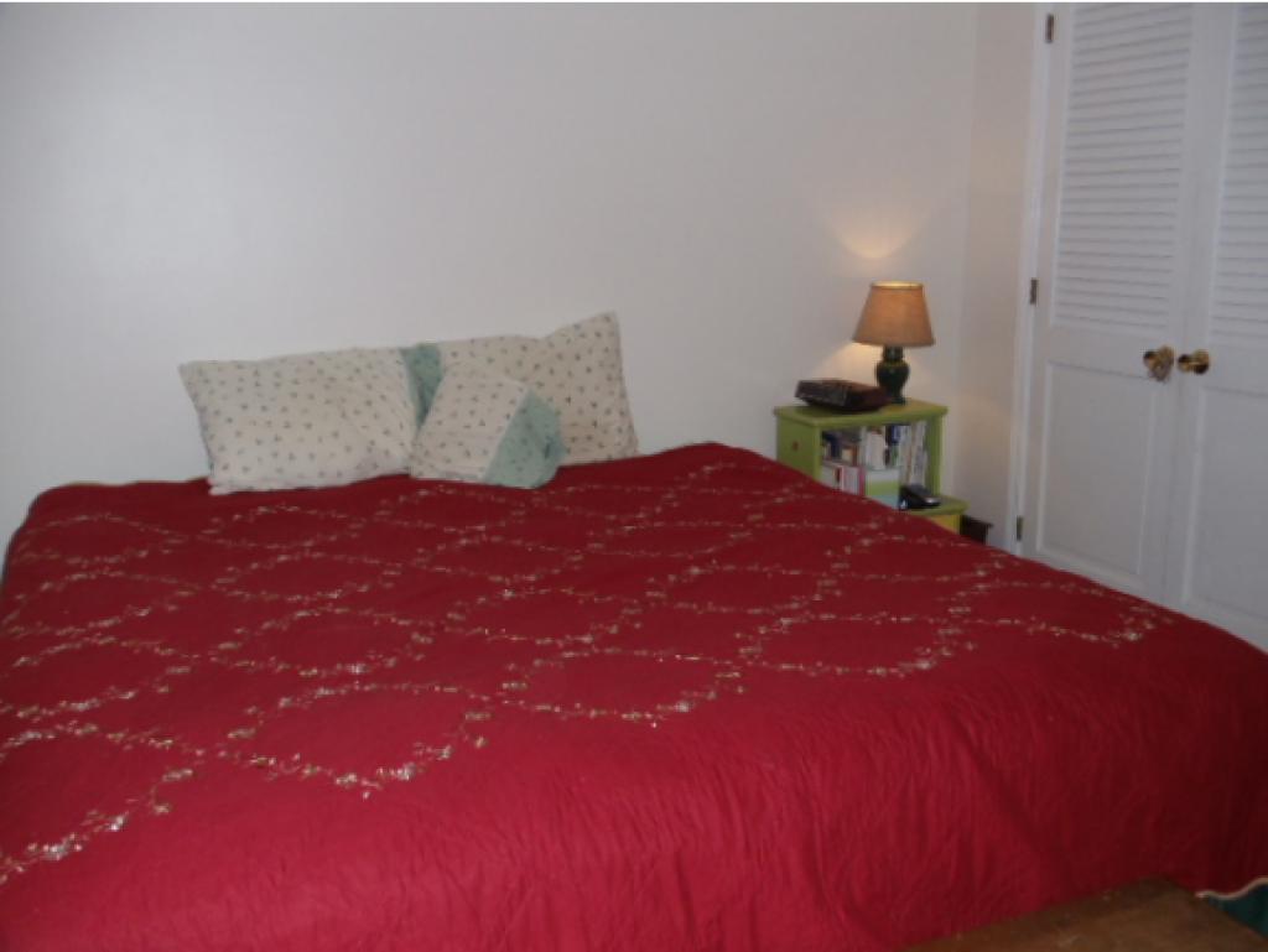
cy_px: 476
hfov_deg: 42.9
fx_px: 1612
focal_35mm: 44
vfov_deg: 32.9
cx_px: 634
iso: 200
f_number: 3.5
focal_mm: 6
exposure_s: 1/30
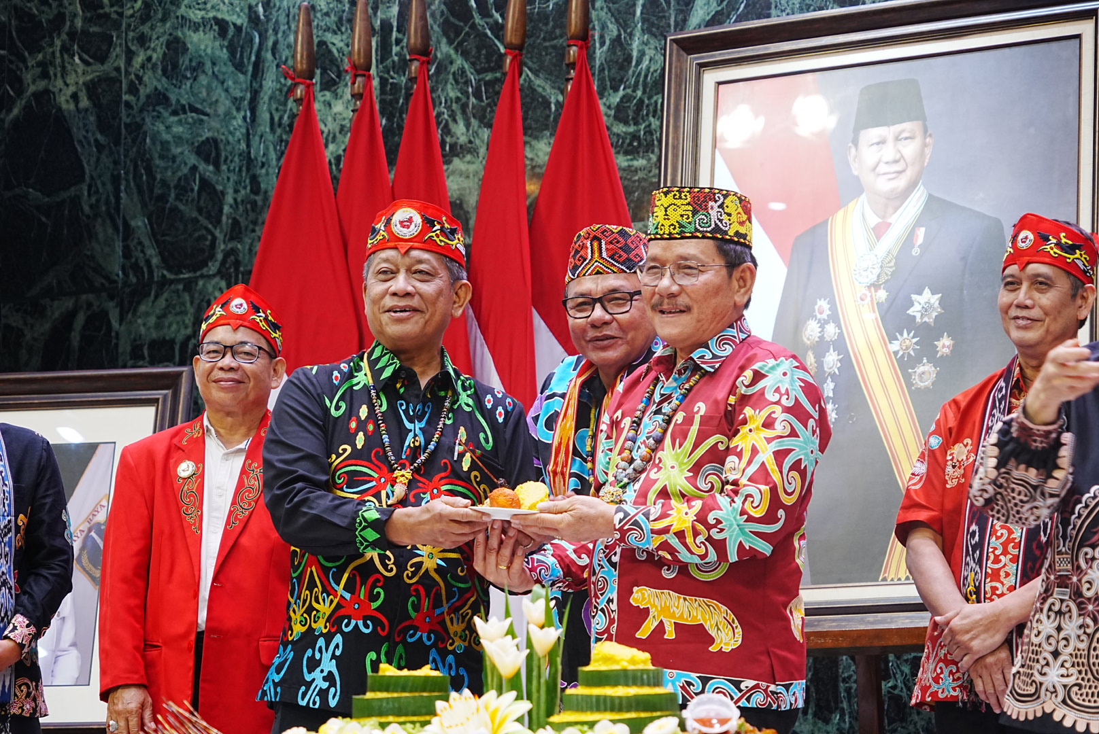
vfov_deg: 13.6
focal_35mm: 101
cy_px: 367
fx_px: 3085
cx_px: 550
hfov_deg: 20.2
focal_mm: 101
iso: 2000
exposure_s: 1/125
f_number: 5.6
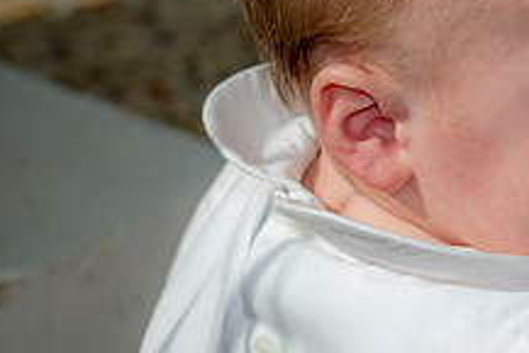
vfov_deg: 2.6
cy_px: 122
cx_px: 495
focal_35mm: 534
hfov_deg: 3.9
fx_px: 7852
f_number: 8
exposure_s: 1/200
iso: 50
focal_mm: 200
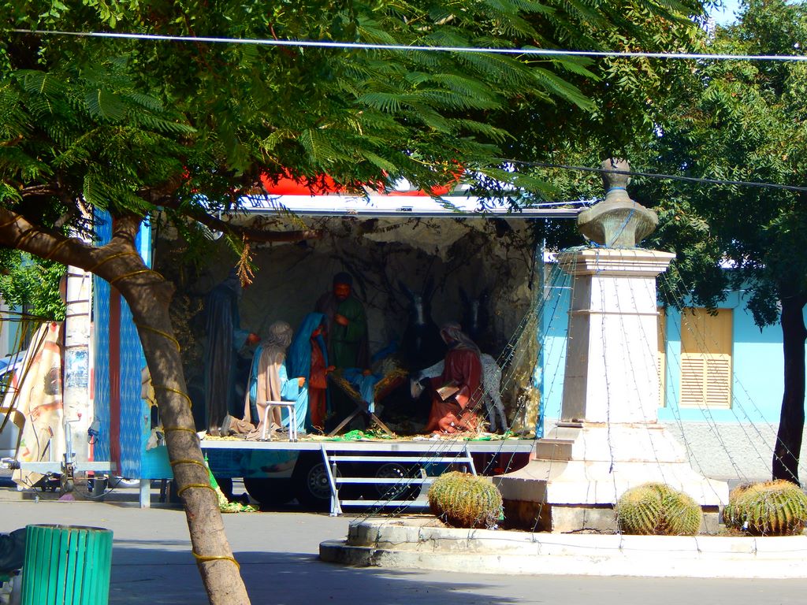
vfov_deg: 7.2
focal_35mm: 207
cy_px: 302
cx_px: 404
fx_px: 4826
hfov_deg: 9.6
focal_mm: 37.1
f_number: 5.4
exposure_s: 1/400
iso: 125
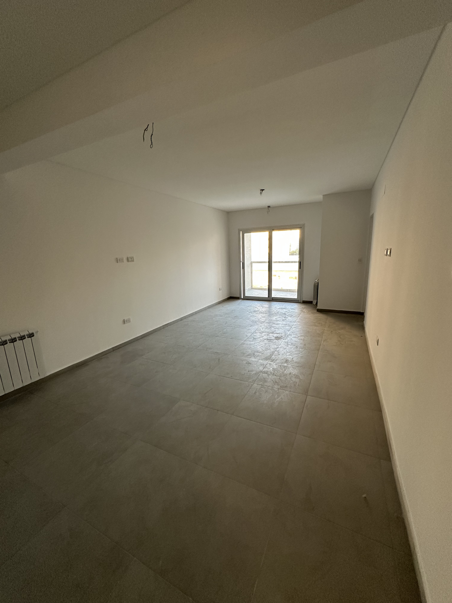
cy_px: 302
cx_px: 226
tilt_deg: -13.1
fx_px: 244
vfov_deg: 102.1
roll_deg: +1.4
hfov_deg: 85.7
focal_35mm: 14
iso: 200
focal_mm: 2.22
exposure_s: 1/100
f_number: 2.2
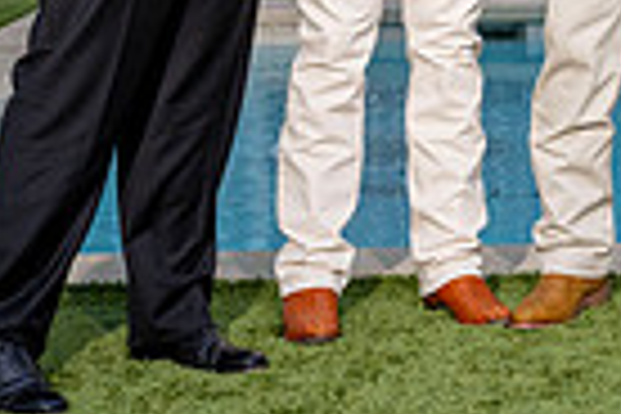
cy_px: -214
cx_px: 1112
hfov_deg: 10.5
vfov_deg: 7.3
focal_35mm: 184
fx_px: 3174
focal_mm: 42
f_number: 8
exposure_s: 1/100
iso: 400
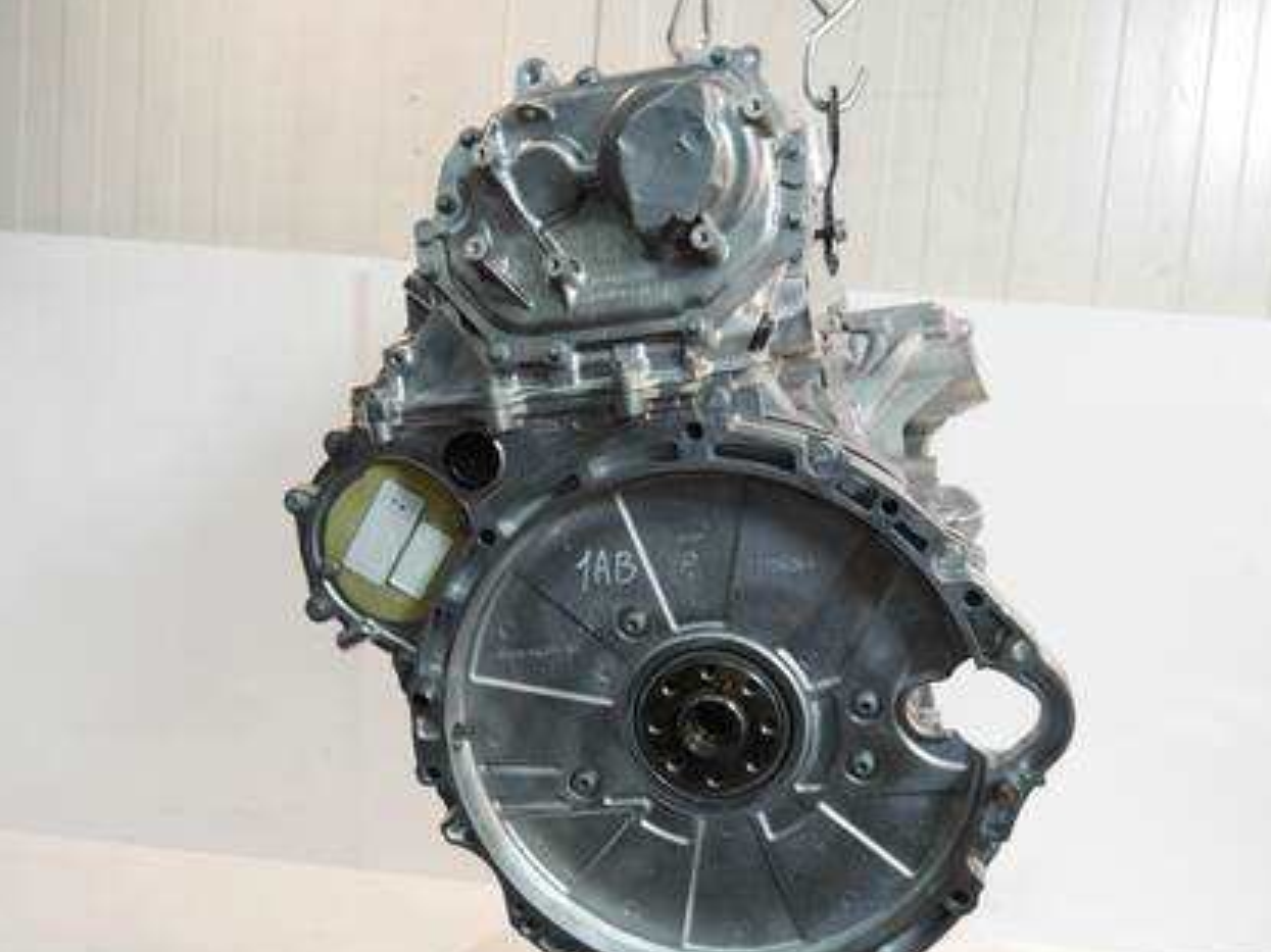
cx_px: 674
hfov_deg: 50.1
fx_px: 1358
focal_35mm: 37
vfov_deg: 38.6
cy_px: 539
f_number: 3.8
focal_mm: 16
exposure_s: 1/60
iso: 400
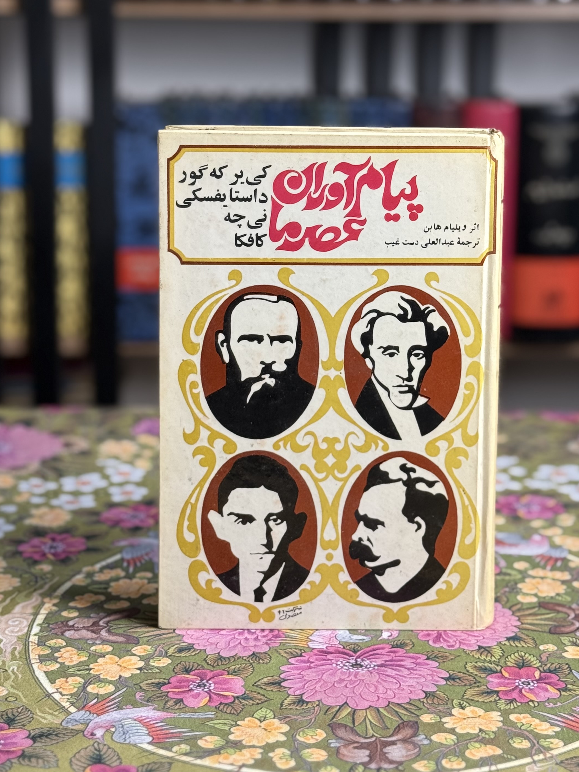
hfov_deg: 21.3
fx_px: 1539
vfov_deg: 27.9
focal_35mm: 69
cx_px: 334
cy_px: 234
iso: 80
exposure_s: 1/100
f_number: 1.78
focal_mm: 6.76
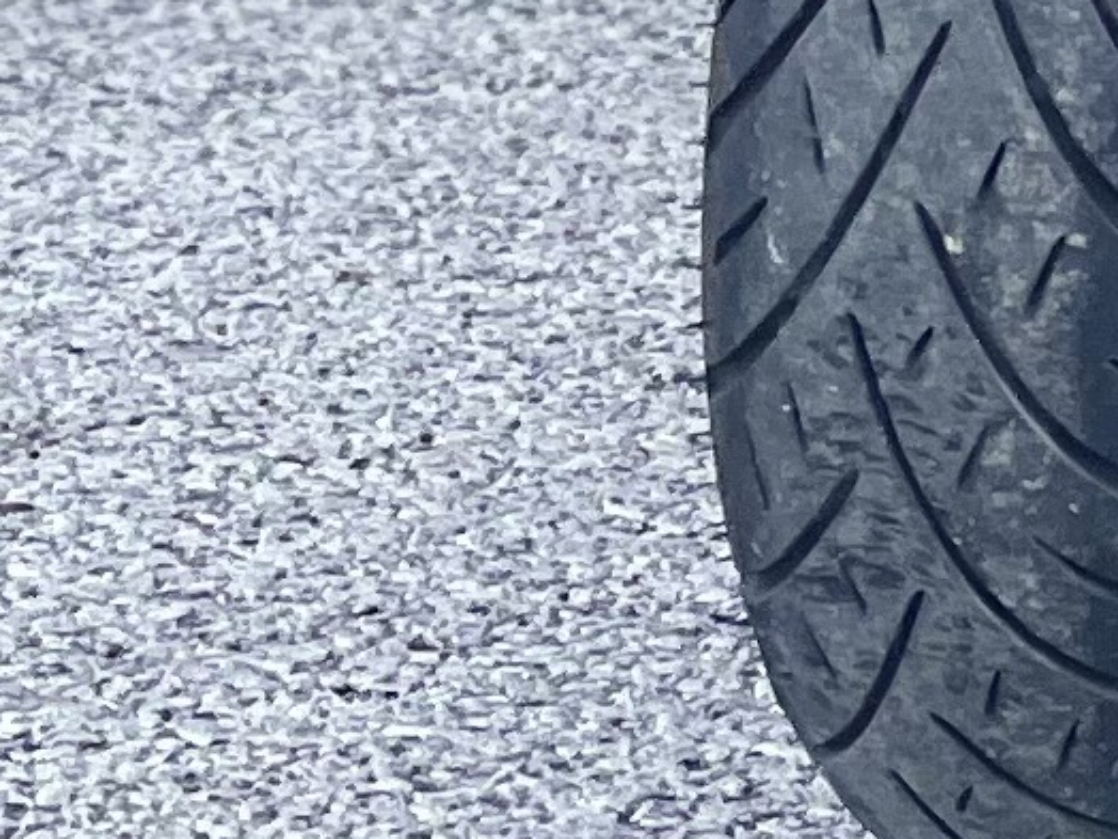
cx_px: 2281
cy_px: -1881
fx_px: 19152
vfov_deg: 2.5
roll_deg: +0.4
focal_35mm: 593
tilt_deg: -1.2
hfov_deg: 3.3
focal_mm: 9
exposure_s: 1/121
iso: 25
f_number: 2.8
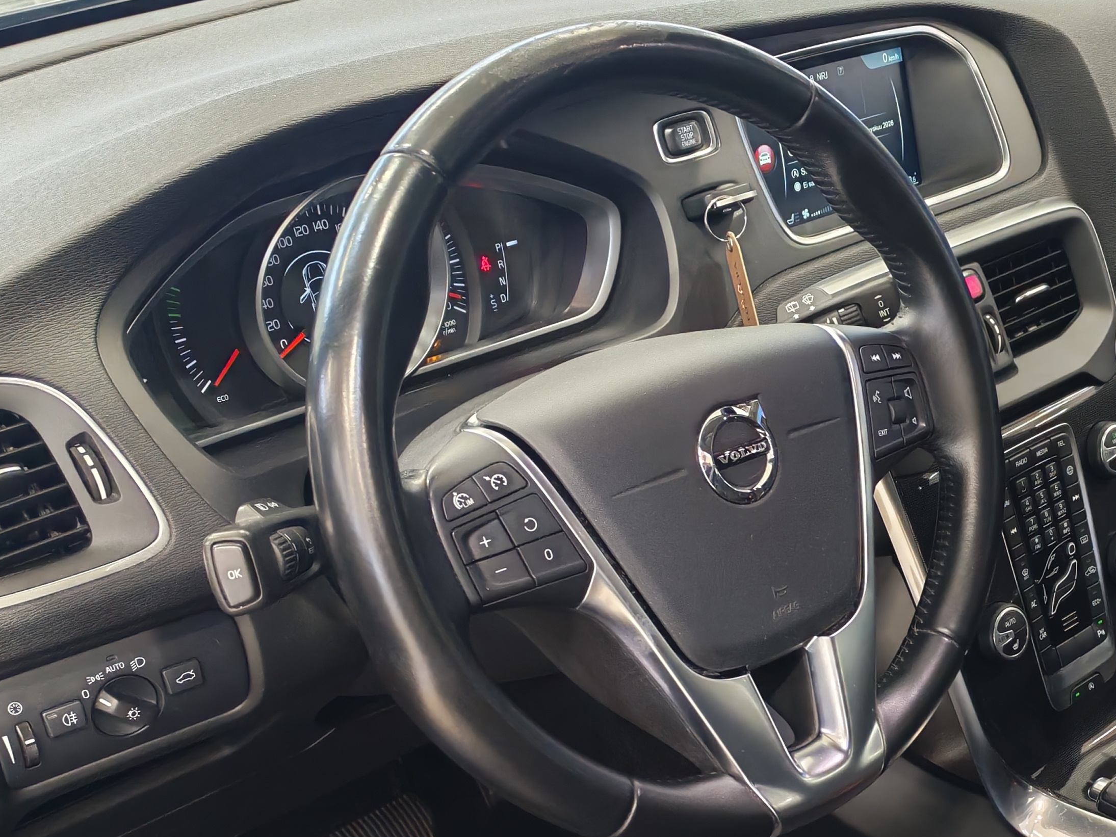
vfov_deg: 24.8
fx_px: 1870
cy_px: 673
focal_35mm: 58
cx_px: 918
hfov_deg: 32.2
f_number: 1.9
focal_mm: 6.12
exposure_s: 1/50
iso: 1440
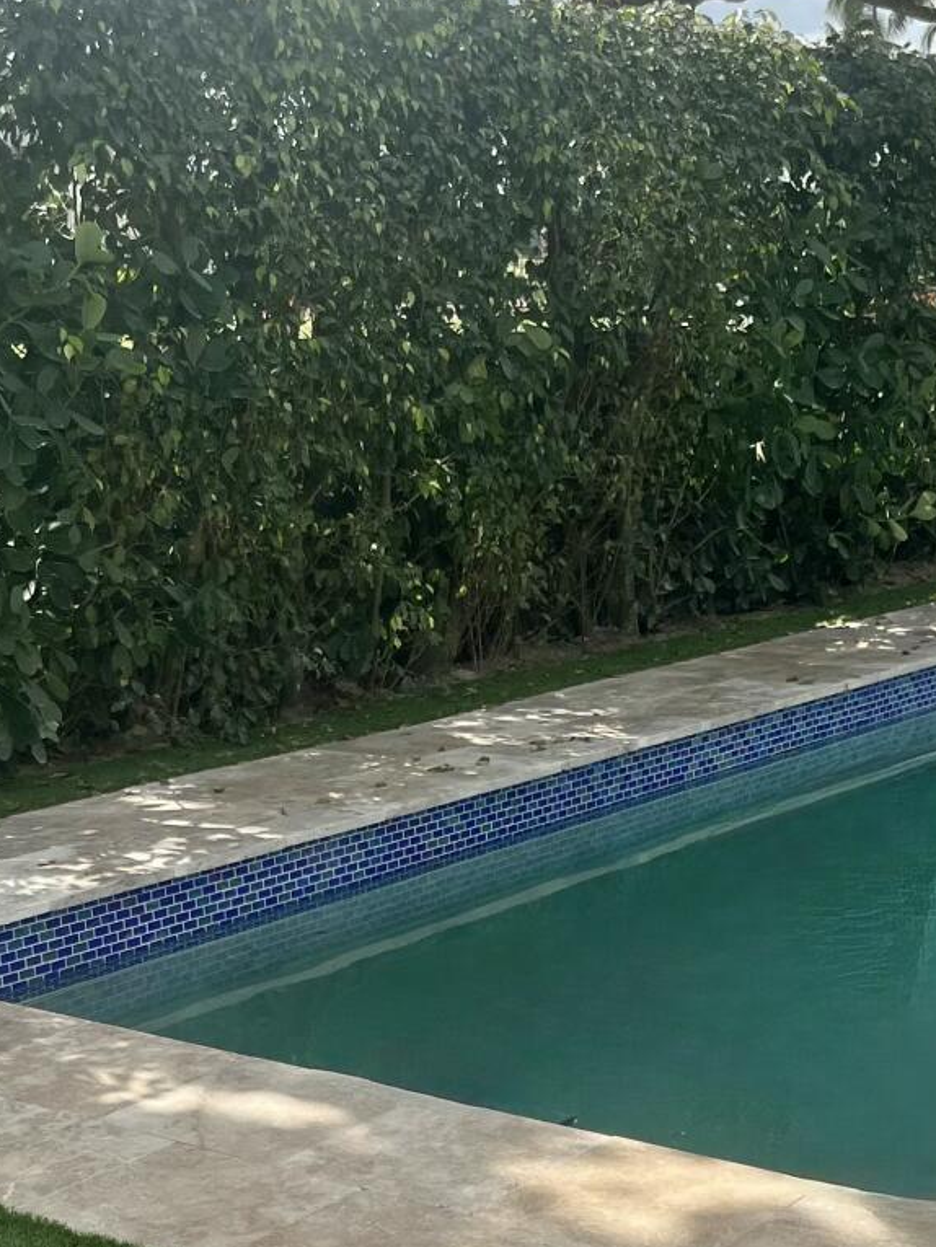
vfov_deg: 27.4
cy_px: 1141
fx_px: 2451
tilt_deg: -19.8
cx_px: 587
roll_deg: +1.0
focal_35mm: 68
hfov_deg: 21.6
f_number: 1.6
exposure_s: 1/2571
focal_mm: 5.1
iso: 50
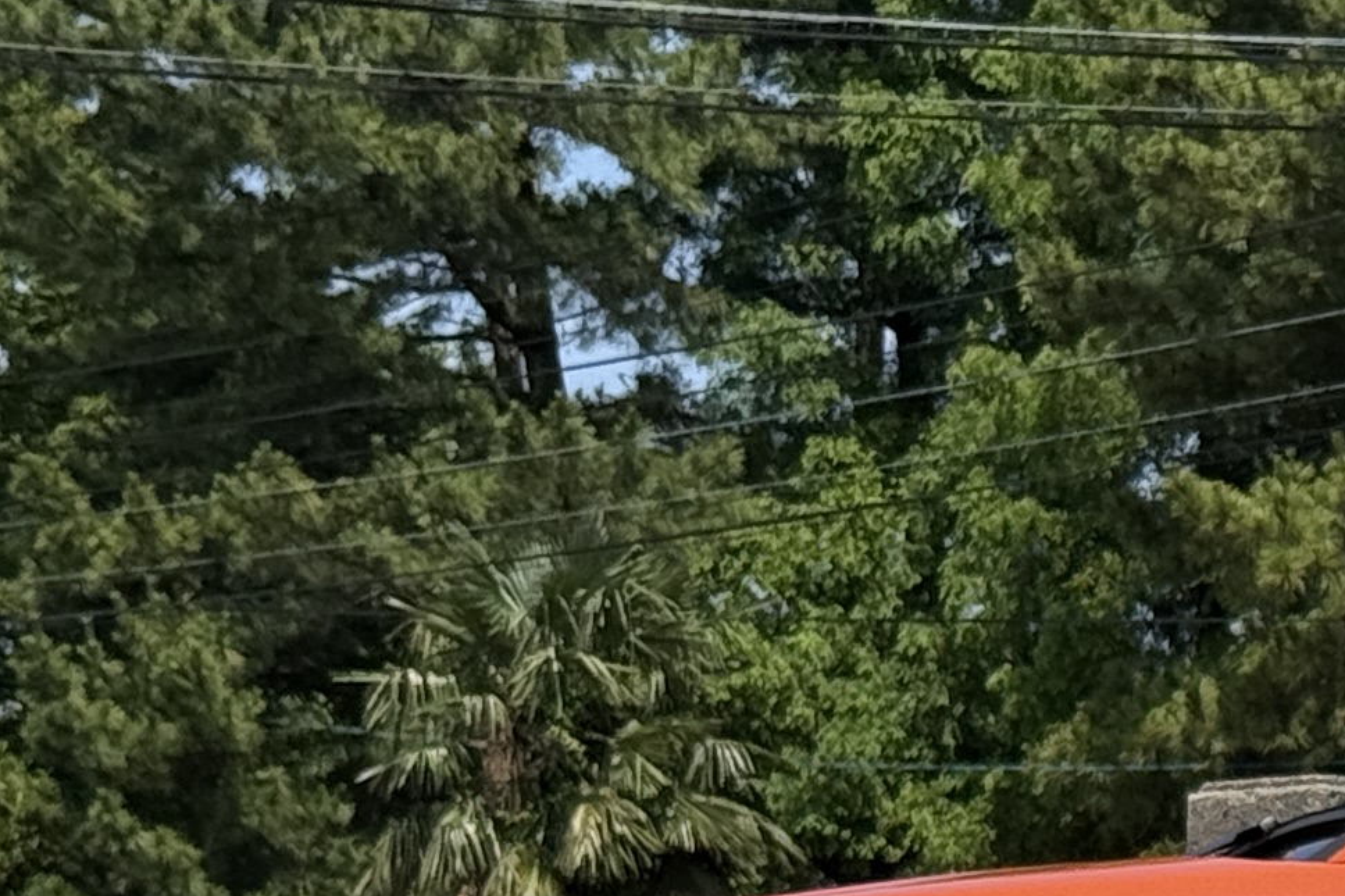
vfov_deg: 6.6
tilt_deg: +2.2
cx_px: 2333
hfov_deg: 9.5
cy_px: 1021
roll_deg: -0.5
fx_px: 7769
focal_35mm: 208
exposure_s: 1/4098
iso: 64
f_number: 1.78
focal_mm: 6.76
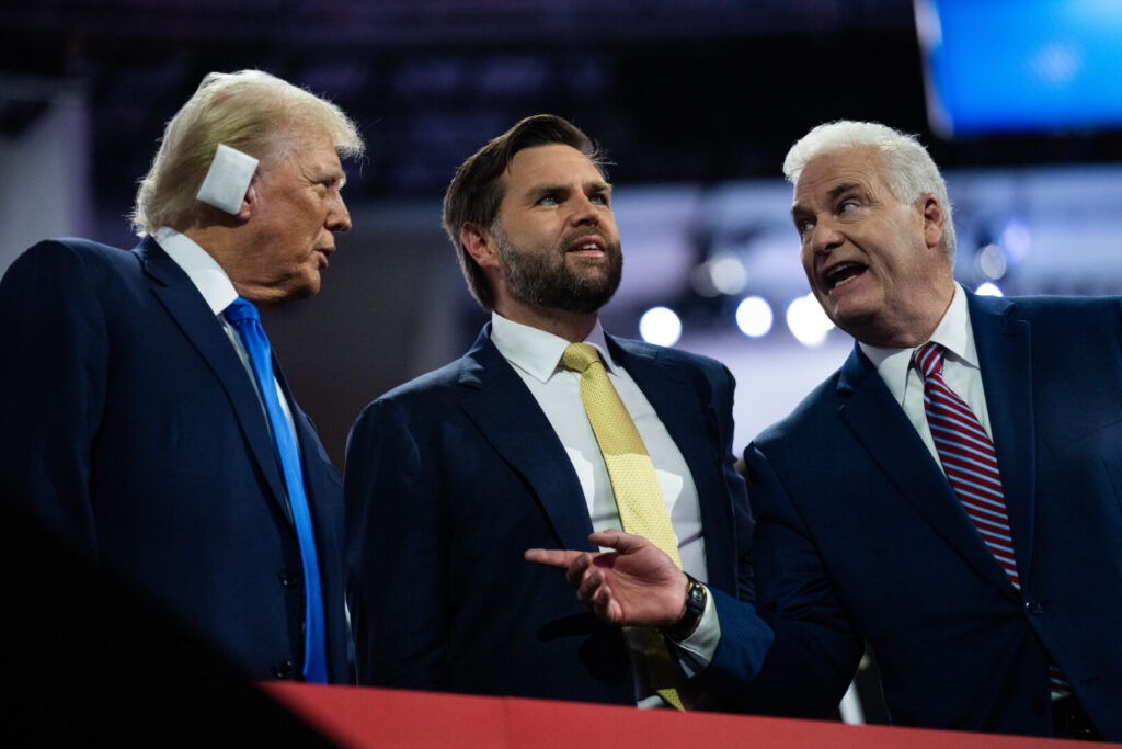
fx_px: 5392
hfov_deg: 11.9
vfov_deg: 7.9
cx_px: 561
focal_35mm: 173
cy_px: 374
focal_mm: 173
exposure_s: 1/250
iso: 3200
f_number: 2.8
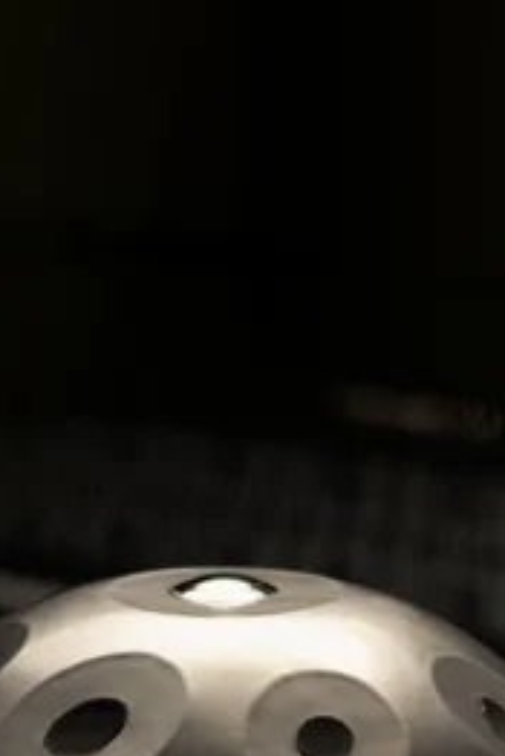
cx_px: 198
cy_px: 693
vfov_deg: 11.2
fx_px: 3845
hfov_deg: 7.5
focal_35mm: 183
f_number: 1.4
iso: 200
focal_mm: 50
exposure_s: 1/160
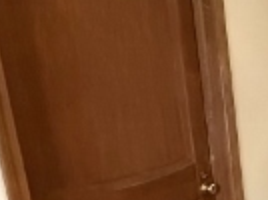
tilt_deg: -14.7
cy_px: 198
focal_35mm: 67
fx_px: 518
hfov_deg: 22.3
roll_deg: +1.0
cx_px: 432
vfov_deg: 21.1
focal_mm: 2.22
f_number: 2.2
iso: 1250
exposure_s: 1/60
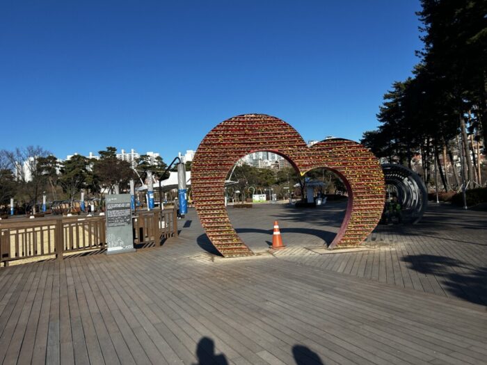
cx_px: 244
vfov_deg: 53.1
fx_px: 366
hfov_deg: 67.3
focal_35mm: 26
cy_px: 182
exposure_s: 1/4115
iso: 50
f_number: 1.5
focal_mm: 5.7
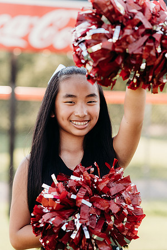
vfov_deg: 23.9
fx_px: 591
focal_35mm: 85
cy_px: 125
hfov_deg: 16.1
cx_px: 84
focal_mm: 85
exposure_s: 1/500
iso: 200
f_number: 2.8
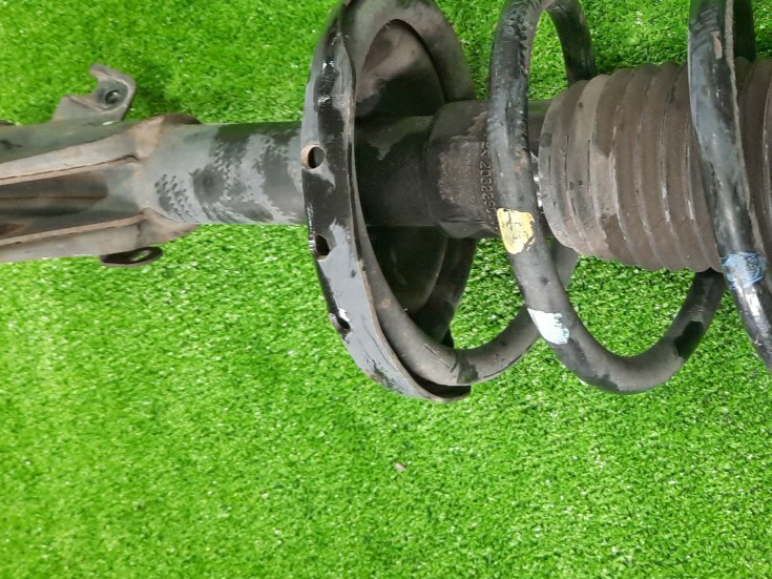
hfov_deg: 38.2
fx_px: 1093
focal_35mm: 49
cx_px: 554
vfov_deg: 29.1
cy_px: 127
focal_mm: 4.6
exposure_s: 1/33
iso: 264
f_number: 2
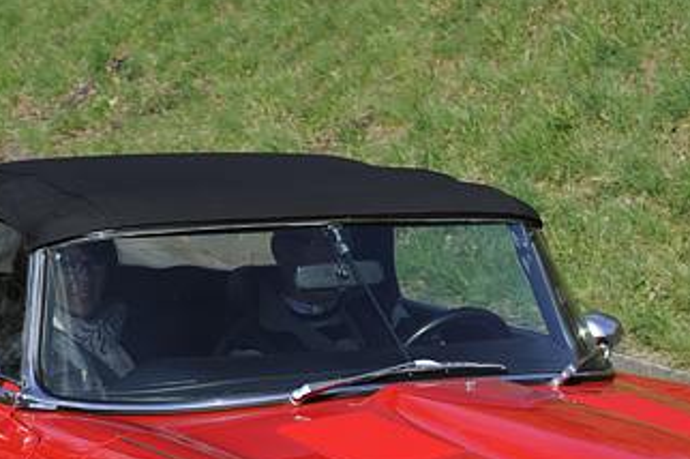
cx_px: 534
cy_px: 493
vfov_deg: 9.8
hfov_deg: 14.7
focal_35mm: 139
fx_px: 2661
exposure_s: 1/320
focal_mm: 56
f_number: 13
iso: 320
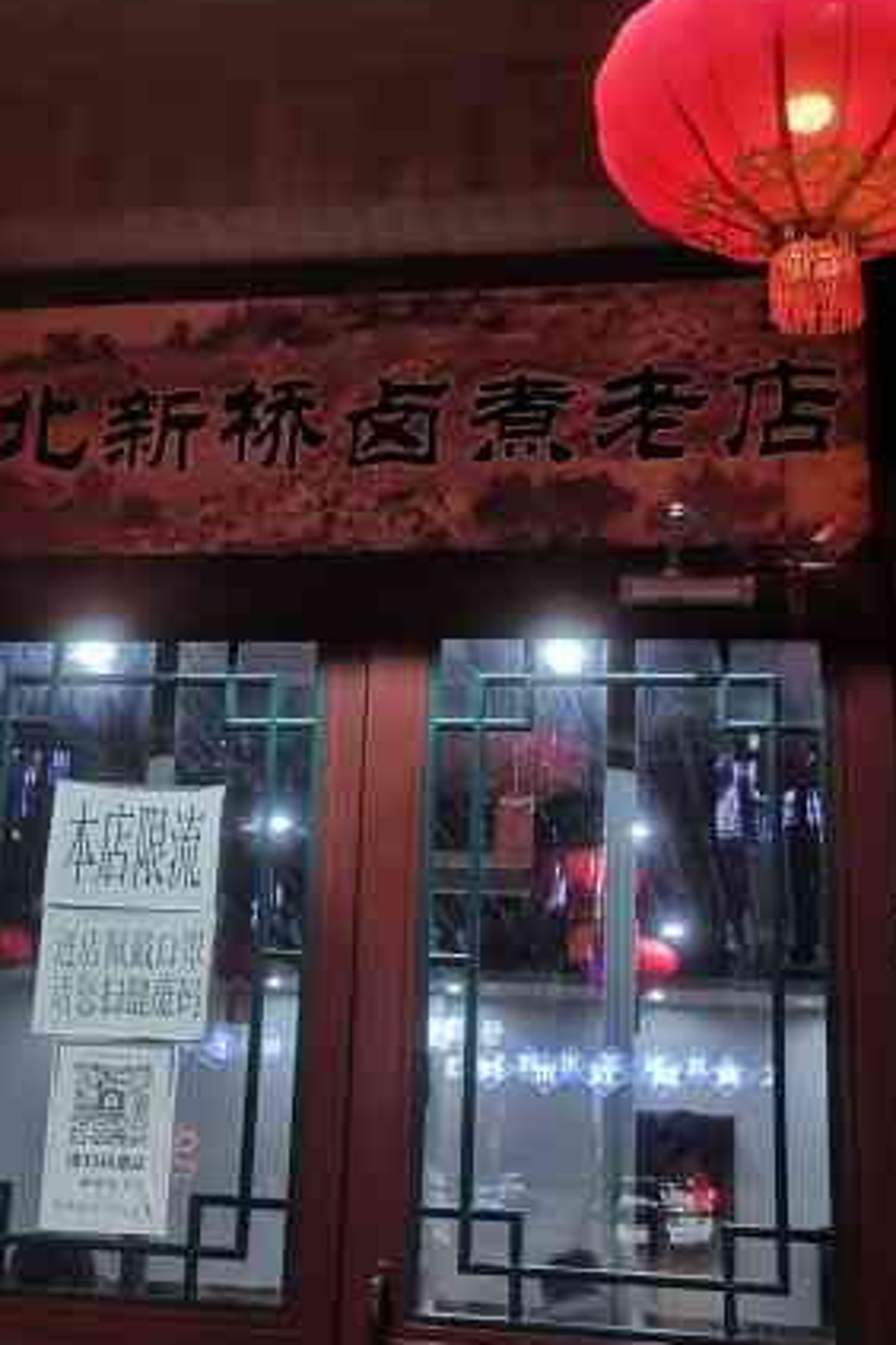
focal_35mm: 62
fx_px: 2314
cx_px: 245
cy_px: 520
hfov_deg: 21.8
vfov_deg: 32.3
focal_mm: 4.75
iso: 250
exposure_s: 1/100
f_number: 1.8
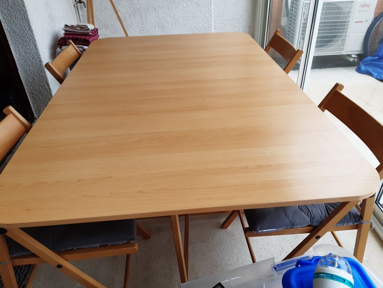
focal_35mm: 26
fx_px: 288
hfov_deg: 67.3
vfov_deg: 53.1
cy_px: 144
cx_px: 192
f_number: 1.7
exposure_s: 1/309
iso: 40
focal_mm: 3.92
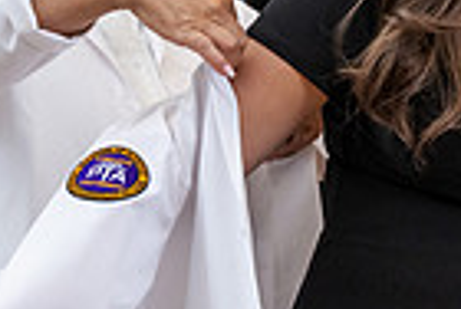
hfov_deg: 3.8
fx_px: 6891
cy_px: 117
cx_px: 349
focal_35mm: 537
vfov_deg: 2.6
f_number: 3.5
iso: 1600
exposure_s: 1/200
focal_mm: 130
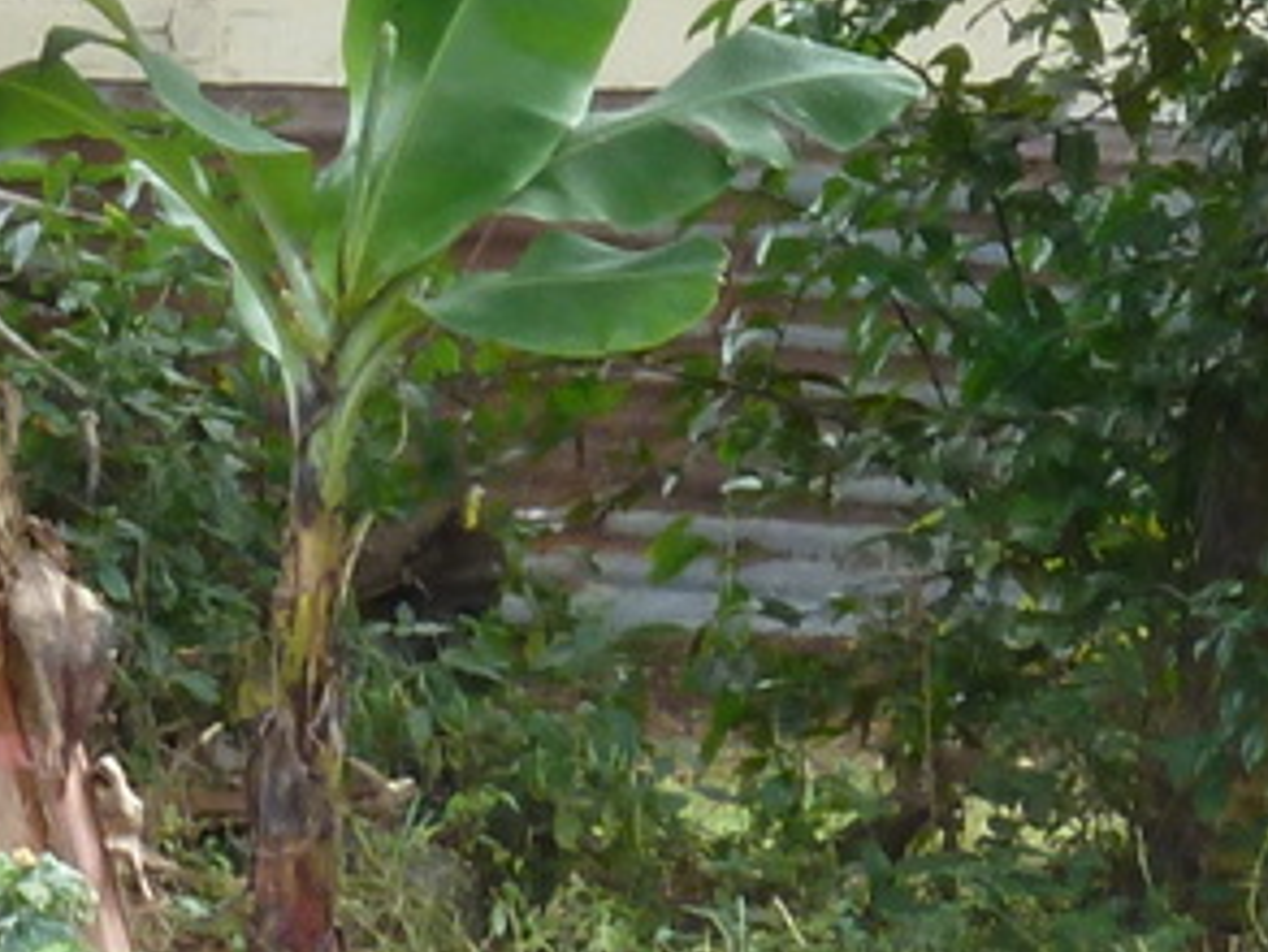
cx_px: -1463
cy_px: -601
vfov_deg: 2.1
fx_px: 25579
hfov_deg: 2.8
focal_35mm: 698
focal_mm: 21
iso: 125
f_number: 4.4
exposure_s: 1/40
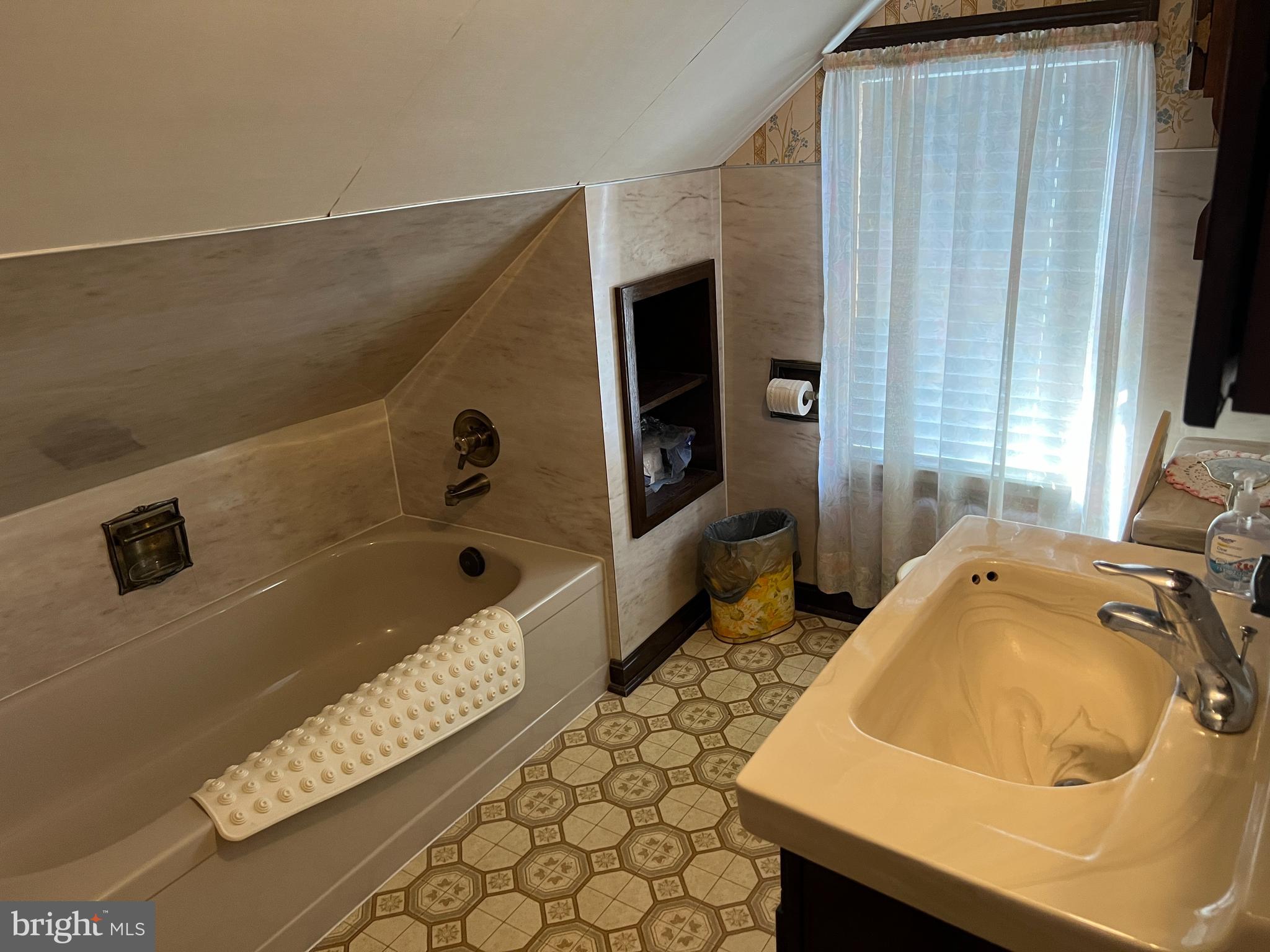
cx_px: 635
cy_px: 476
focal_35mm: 26
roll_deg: +5.0
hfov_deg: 67.3
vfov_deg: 53.1
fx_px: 954
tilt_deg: -18.4
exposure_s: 1/60
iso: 200
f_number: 1.5
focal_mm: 5.7
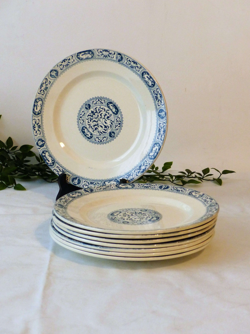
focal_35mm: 80
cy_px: 167
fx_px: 770
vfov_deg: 24.4
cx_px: 125
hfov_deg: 18.4
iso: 400
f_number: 2.8
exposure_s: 1/25
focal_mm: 13.5
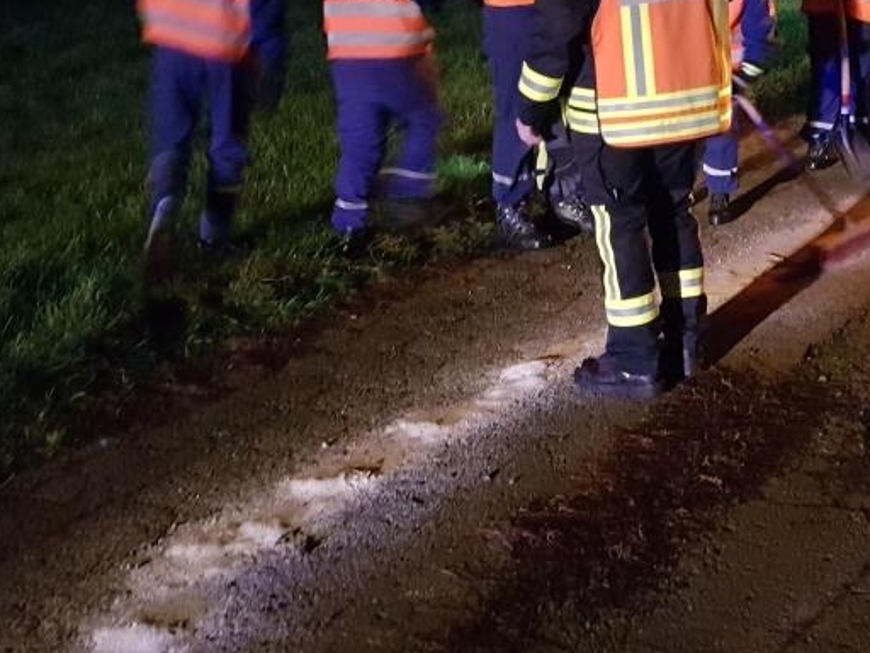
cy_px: 85
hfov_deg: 35.6
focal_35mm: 52
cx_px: 697
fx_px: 1307
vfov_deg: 27.2
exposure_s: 1/10
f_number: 1.7
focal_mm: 4.2
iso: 1000
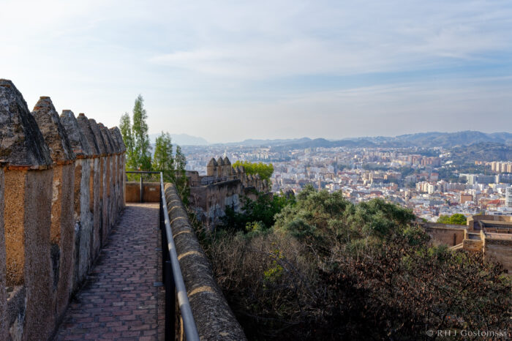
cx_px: 256
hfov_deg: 54.5
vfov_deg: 37.8
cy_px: 170
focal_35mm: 35
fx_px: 498
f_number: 14
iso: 100
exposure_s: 1/60
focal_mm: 35
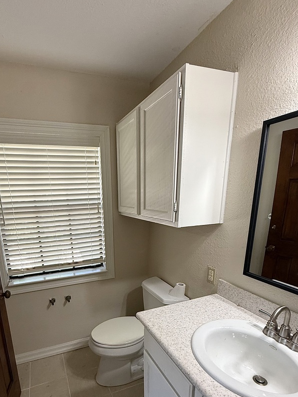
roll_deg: +0.3
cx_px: 115
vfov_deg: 82.5
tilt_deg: -13.7
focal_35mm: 19
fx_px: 218
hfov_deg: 67.8
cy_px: 256
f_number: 2.2
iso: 160
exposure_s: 1/120
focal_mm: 2.22
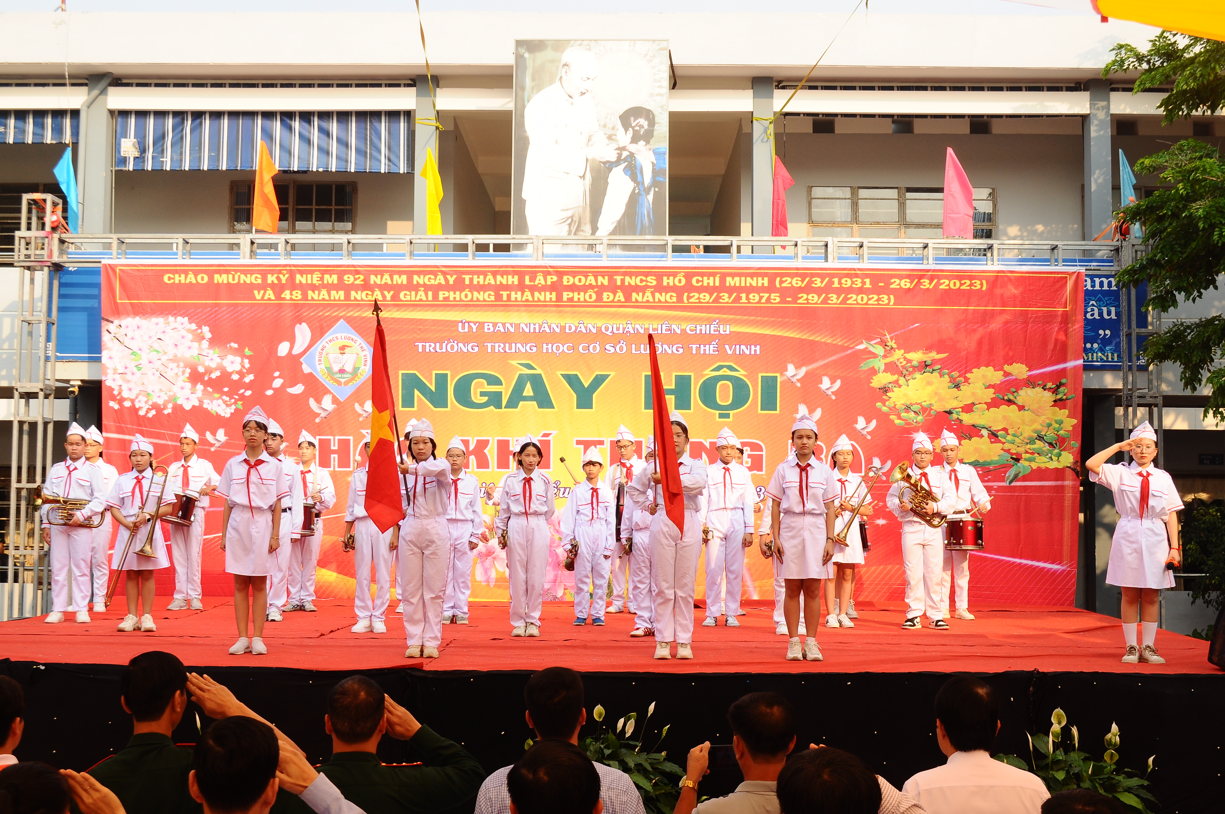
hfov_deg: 45.0
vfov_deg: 30.8
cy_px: 407
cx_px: 612
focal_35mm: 44
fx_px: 1478
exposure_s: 1/160
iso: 250
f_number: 9
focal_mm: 29
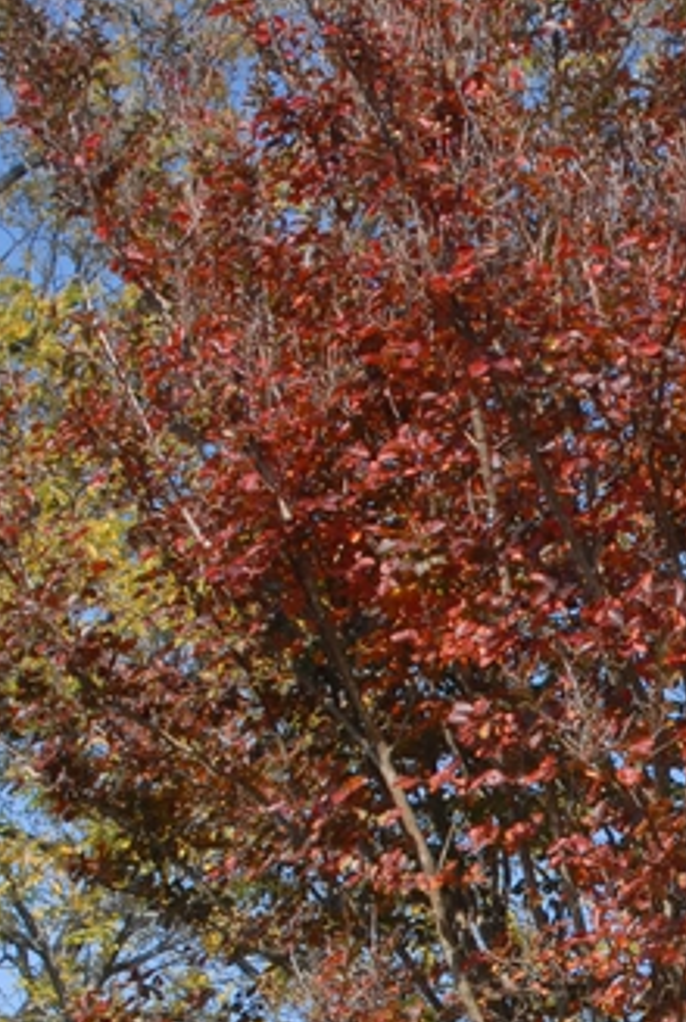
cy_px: 1050
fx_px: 3728
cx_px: 819
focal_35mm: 131
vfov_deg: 15.3
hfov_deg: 10.3
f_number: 9
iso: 400
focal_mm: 28
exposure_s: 1/320
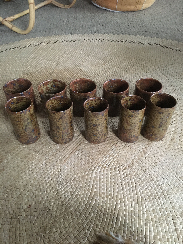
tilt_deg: -42.1
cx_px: 92
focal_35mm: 29
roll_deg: +1.2
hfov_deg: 48.2
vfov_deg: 61.7
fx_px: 204
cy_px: 122
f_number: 2.2
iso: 500
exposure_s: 1/17
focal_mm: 4.15
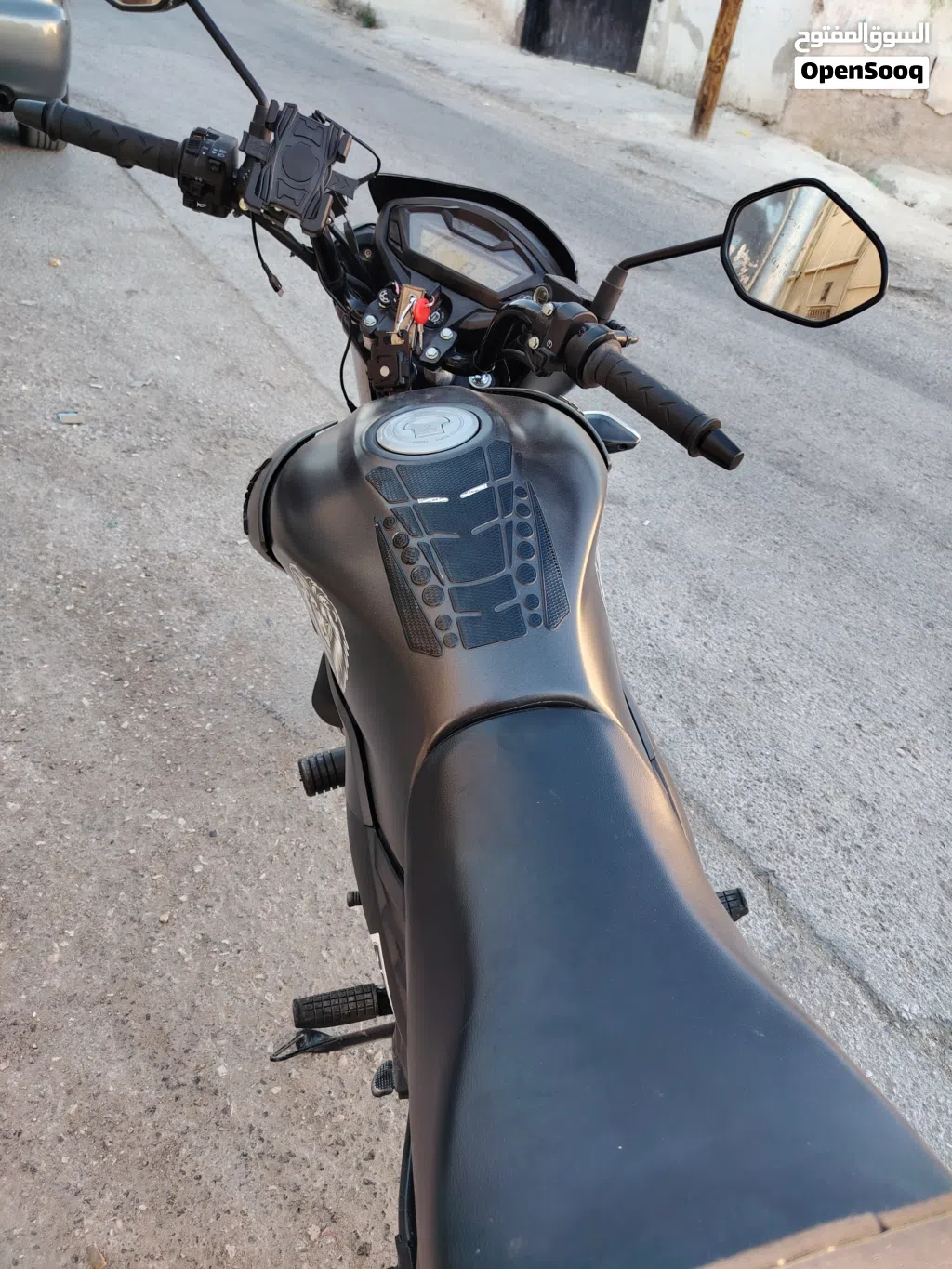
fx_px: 880
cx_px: 476
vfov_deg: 71.6
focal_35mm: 24
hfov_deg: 56.8
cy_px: 634
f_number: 1.75
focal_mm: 5.25
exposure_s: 1/100
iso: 185
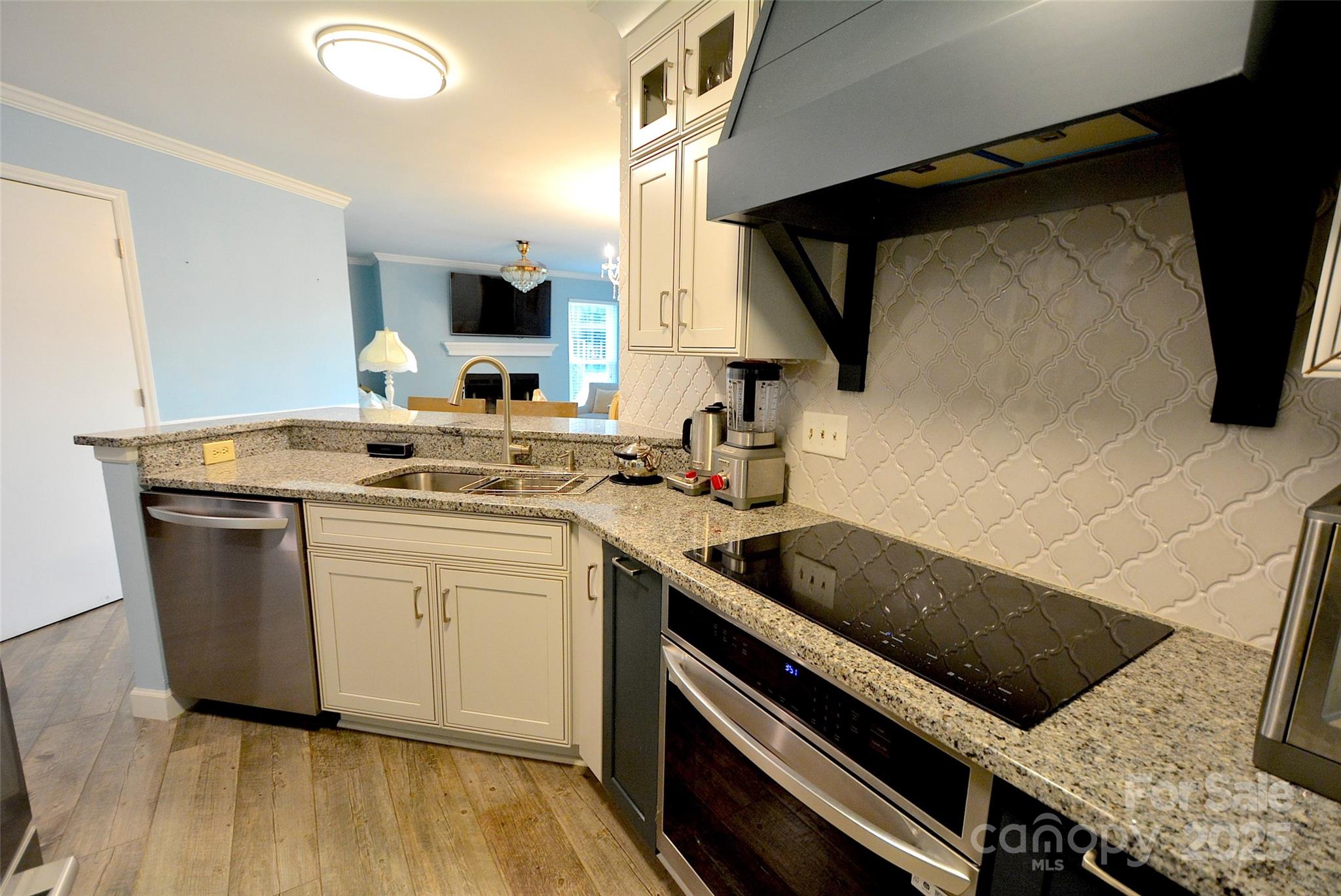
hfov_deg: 100.4
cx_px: 670
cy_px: 448
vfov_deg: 77.4
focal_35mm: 15
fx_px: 559
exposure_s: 1/50
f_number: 4
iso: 800
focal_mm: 10
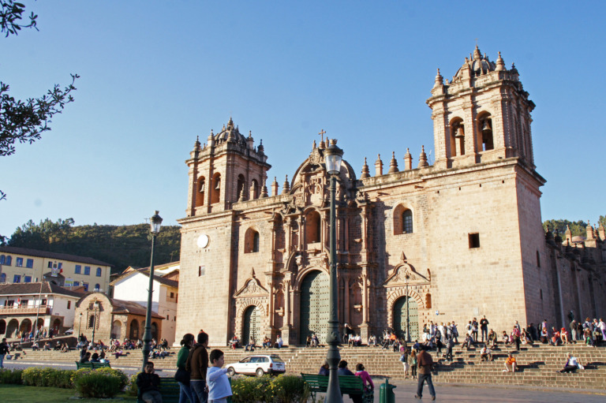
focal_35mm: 36
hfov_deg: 53.2
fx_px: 606
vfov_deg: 36.8
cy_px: 202
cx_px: 303
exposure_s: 1/125
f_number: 10
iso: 400
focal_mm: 24
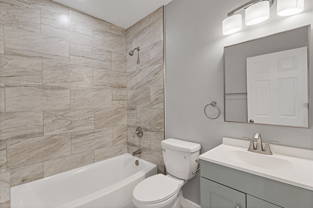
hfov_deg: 93.3
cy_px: 104
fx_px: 148
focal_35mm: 17
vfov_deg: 70.4
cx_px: 156
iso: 100
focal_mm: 17
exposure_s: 1/60
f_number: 8
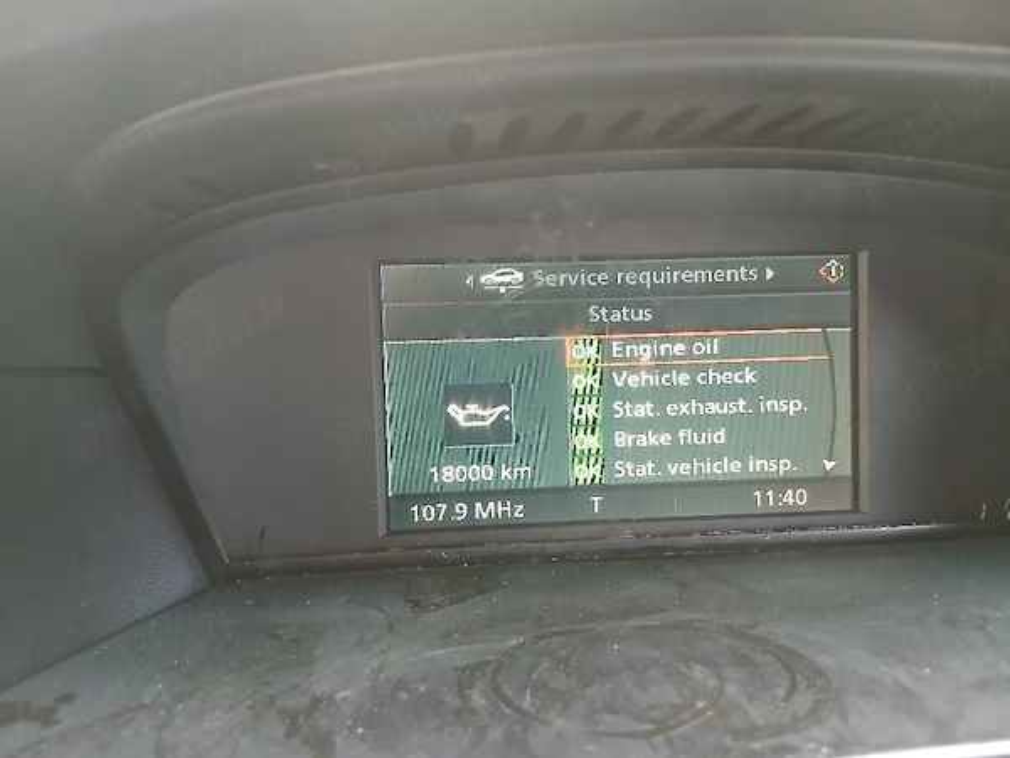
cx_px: 505
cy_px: 379
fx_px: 759
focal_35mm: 26
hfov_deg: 67.3
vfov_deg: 53.1
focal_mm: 3.98
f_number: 1.8
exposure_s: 1/25.1
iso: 320
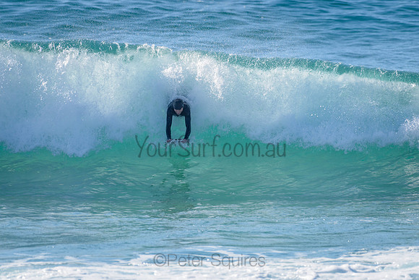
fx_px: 7134
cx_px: 213
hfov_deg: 3.4
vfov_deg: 2.2
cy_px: 109
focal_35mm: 613
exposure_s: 1/2000
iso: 220
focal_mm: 500
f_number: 5.6
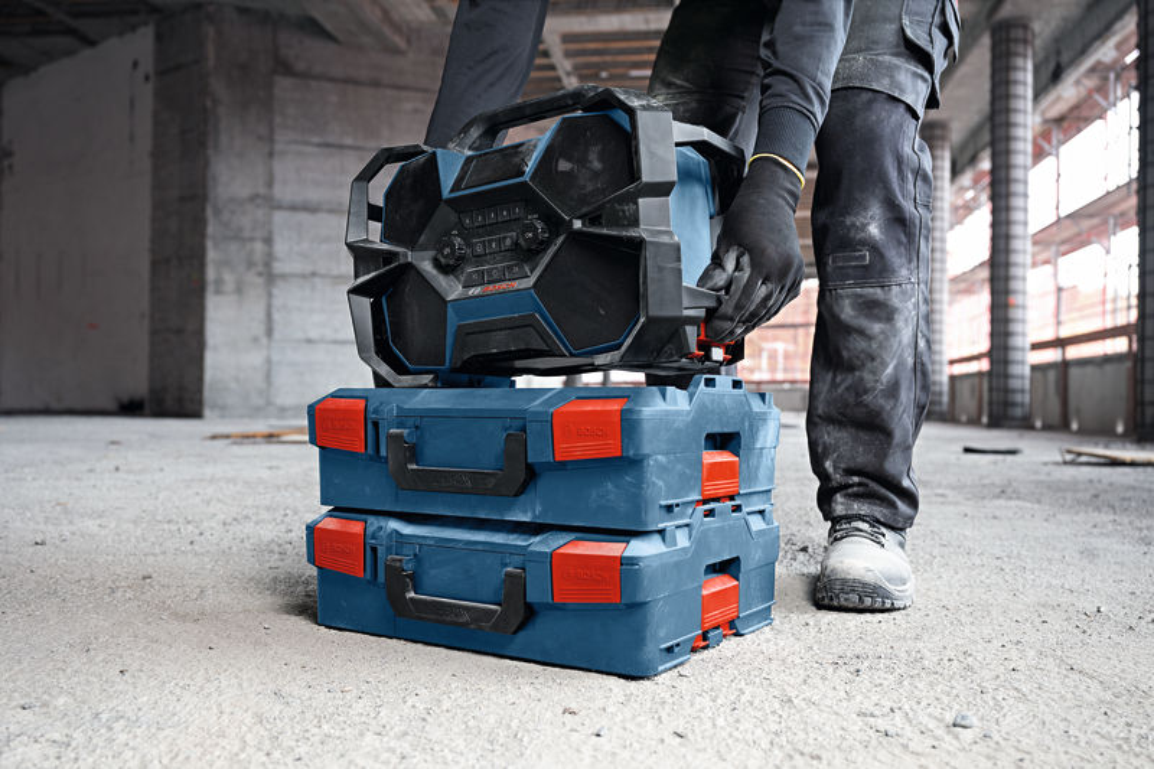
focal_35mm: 33
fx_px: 1058
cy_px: 384
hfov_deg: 57.2
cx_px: 577
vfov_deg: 40.0
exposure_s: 1/100
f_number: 4.5
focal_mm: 33
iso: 640
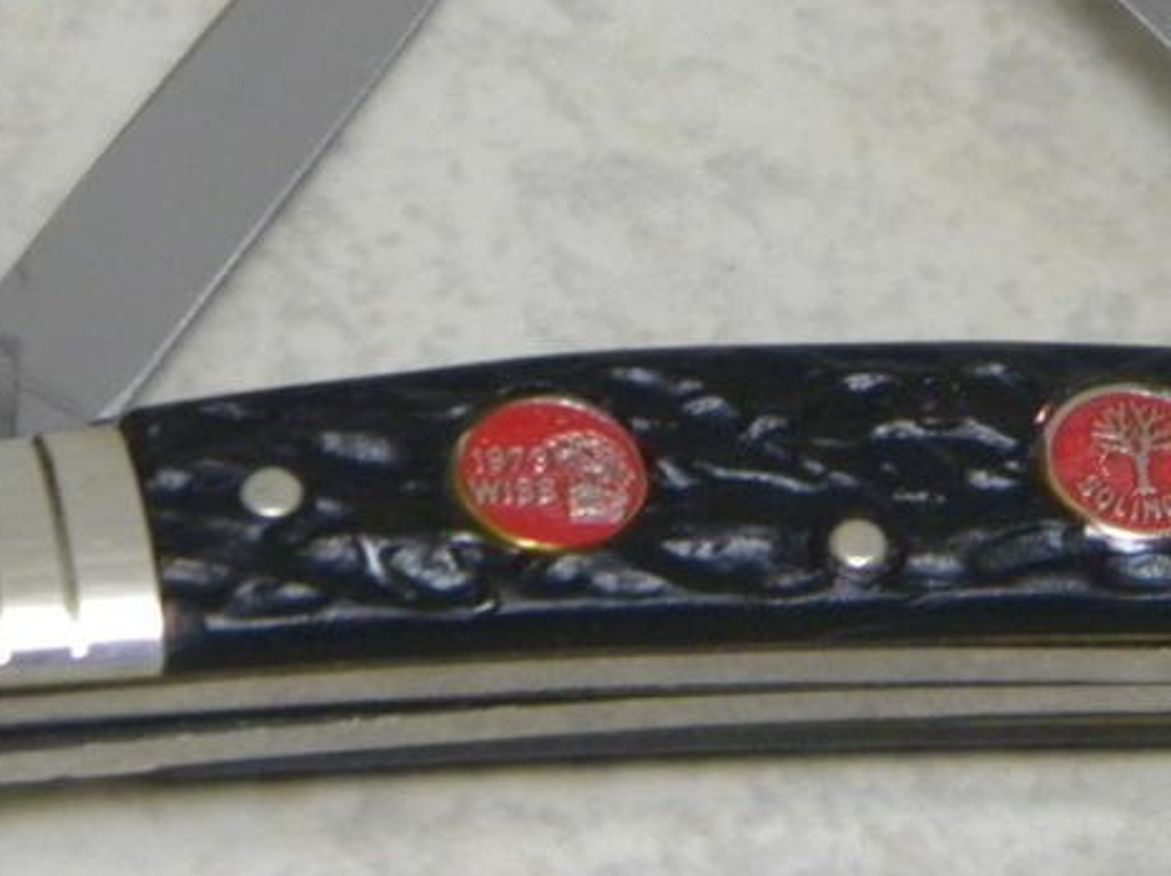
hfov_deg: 8.8
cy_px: 70
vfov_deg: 6.6
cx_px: 738
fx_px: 7639
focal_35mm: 226
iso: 400
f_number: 4.7
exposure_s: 1/17.1
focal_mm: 19
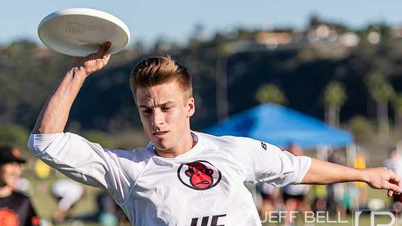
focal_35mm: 224
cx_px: 246
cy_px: 81
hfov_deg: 9.6
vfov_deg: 5.4
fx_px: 2388
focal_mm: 116
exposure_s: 1/2000
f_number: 2.8
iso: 100
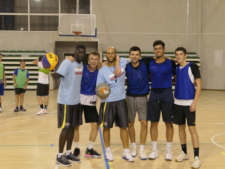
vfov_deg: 24.8
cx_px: 112
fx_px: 383
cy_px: 84
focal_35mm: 59
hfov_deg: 32.7
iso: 500
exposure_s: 1/100
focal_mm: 20.1
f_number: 2.8
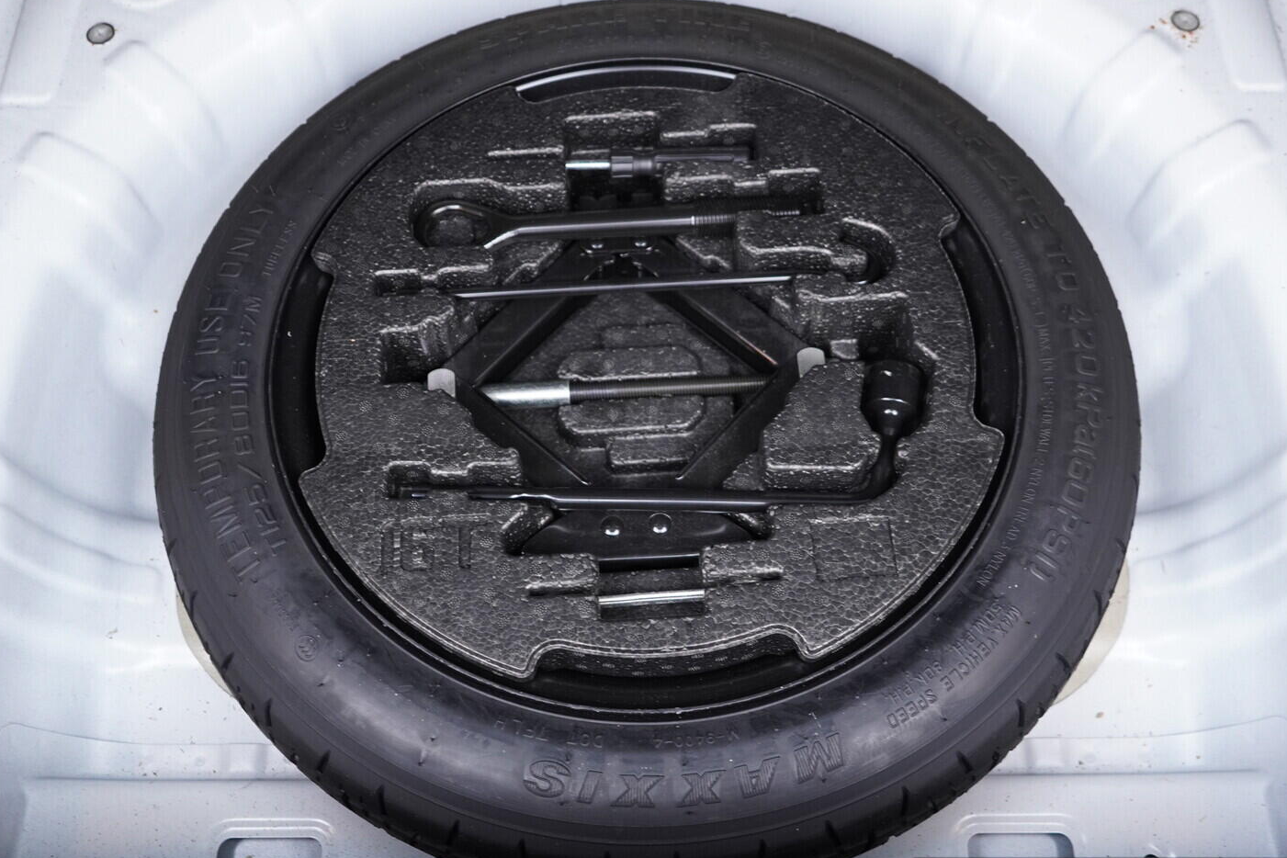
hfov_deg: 51.9
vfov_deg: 35.9
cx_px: 638
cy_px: 428
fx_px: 1323
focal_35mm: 37
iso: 800
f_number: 2.8
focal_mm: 24
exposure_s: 1/40
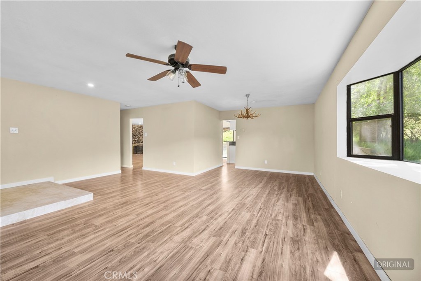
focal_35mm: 14
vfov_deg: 81.2
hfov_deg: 104.2
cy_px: 140
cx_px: 210
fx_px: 164
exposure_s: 1/4
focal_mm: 14
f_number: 9
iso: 250
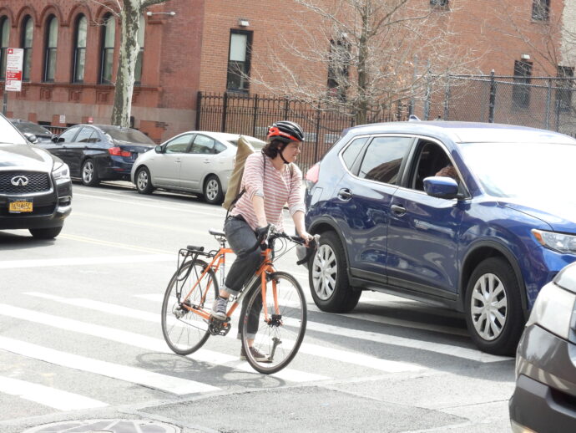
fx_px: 1581
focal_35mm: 95
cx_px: 288
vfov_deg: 15.6
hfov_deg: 20.6
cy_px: 216
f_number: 5.6
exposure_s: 1/500
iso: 400
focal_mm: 17
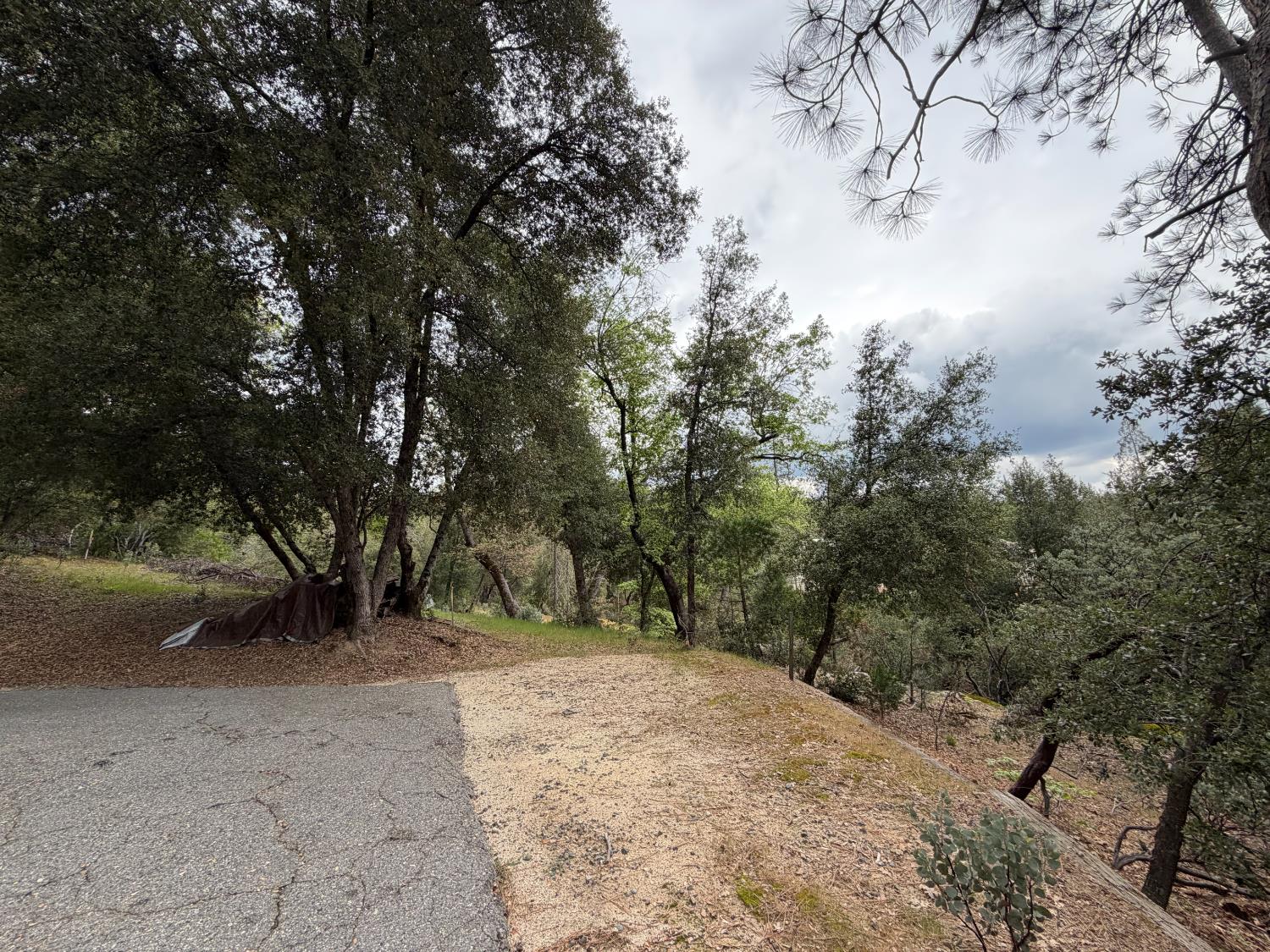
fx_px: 514
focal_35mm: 14
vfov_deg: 85.7
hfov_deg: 102.1
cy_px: 476
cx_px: 635
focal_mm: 2.22
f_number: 2.2
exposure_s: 1/502
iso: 64
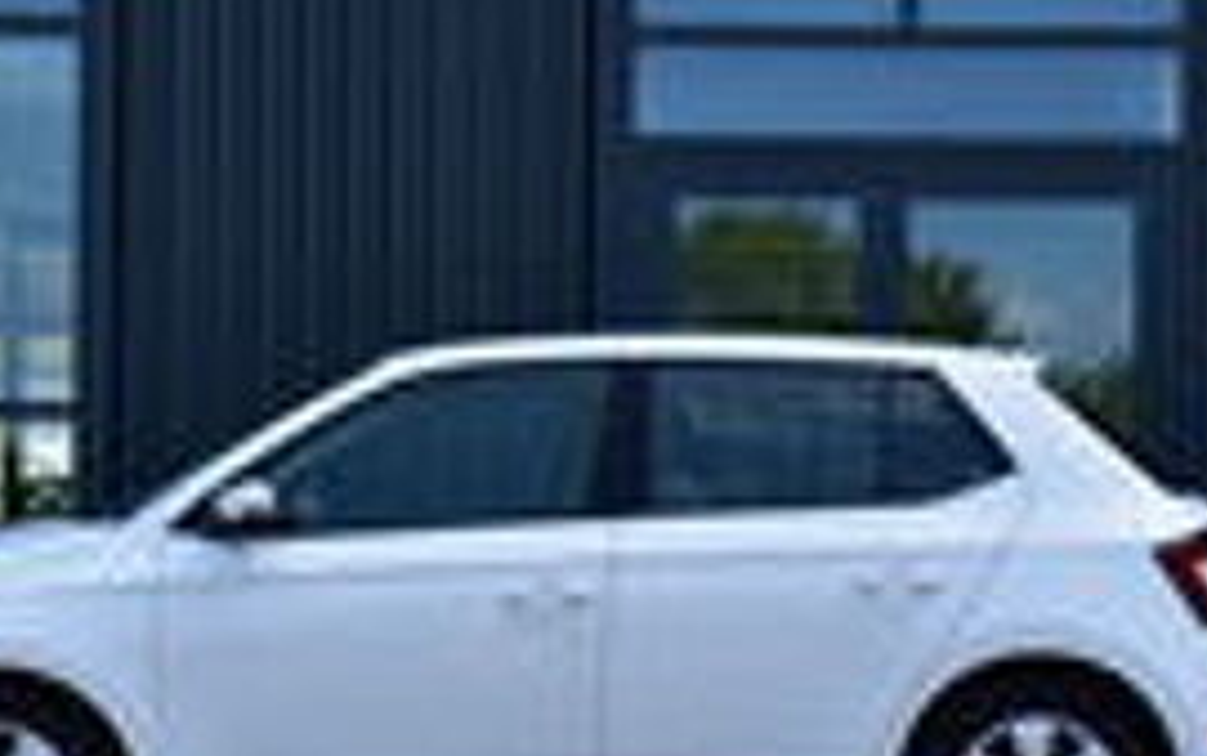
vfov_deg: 15.0
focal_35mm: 87
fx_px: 2863
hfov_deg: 23.8
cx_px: 563
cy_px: 450
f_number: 10
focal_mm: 32
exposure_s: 1/250
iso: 400
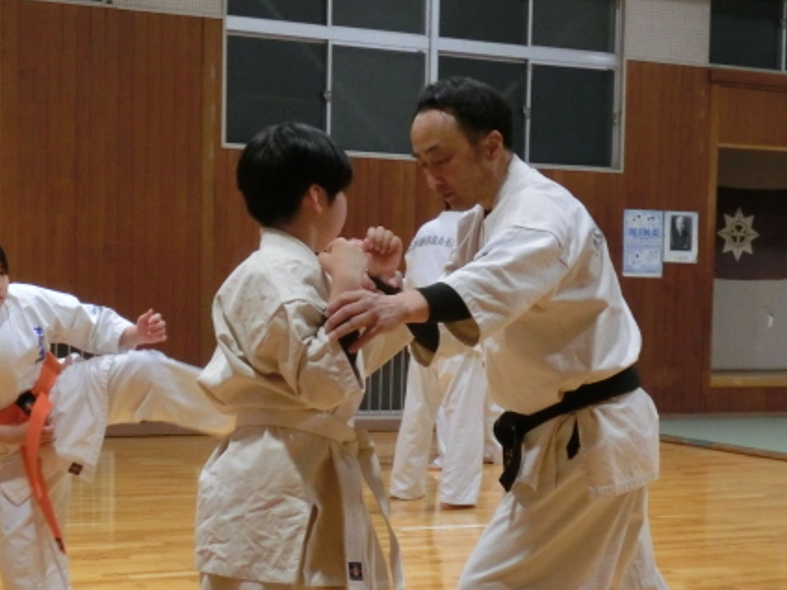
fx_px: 1546
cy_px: 397
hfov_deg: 28.6
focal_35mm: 68
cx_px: 375
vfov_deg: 21.5
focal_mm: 7.9
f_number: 4.5
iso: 640
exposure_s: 1/125
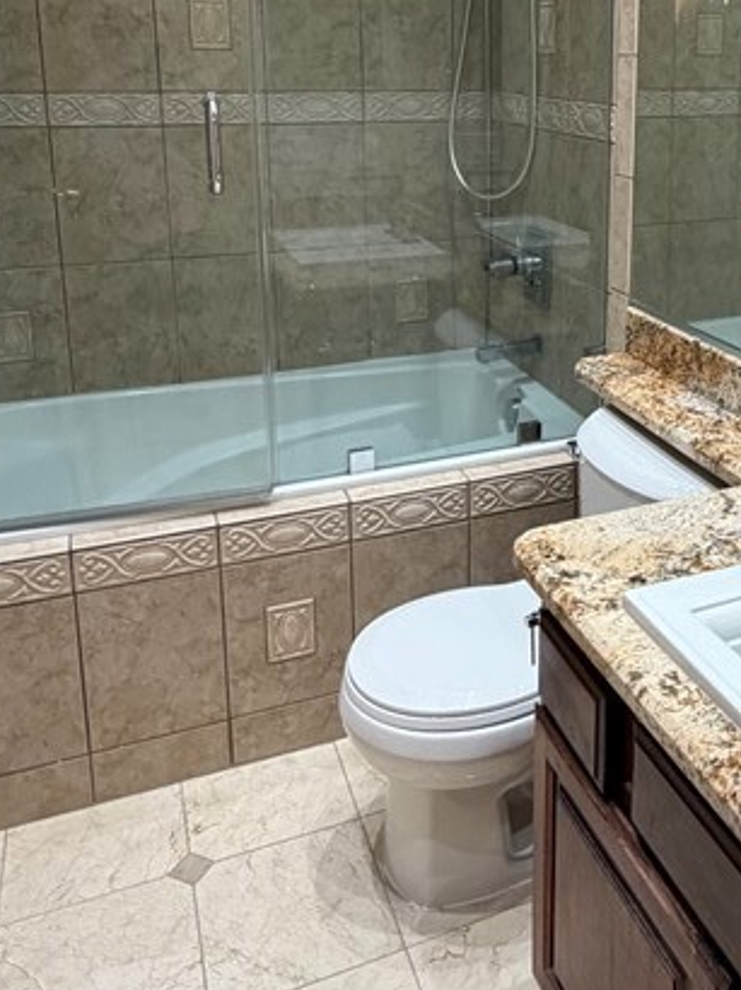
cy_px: 280
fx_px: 1000
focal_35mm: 35
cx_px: 548
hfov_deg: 39.6
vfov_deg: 51.0
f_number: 2.2
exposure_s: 1/120
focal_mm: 2.22
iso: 200
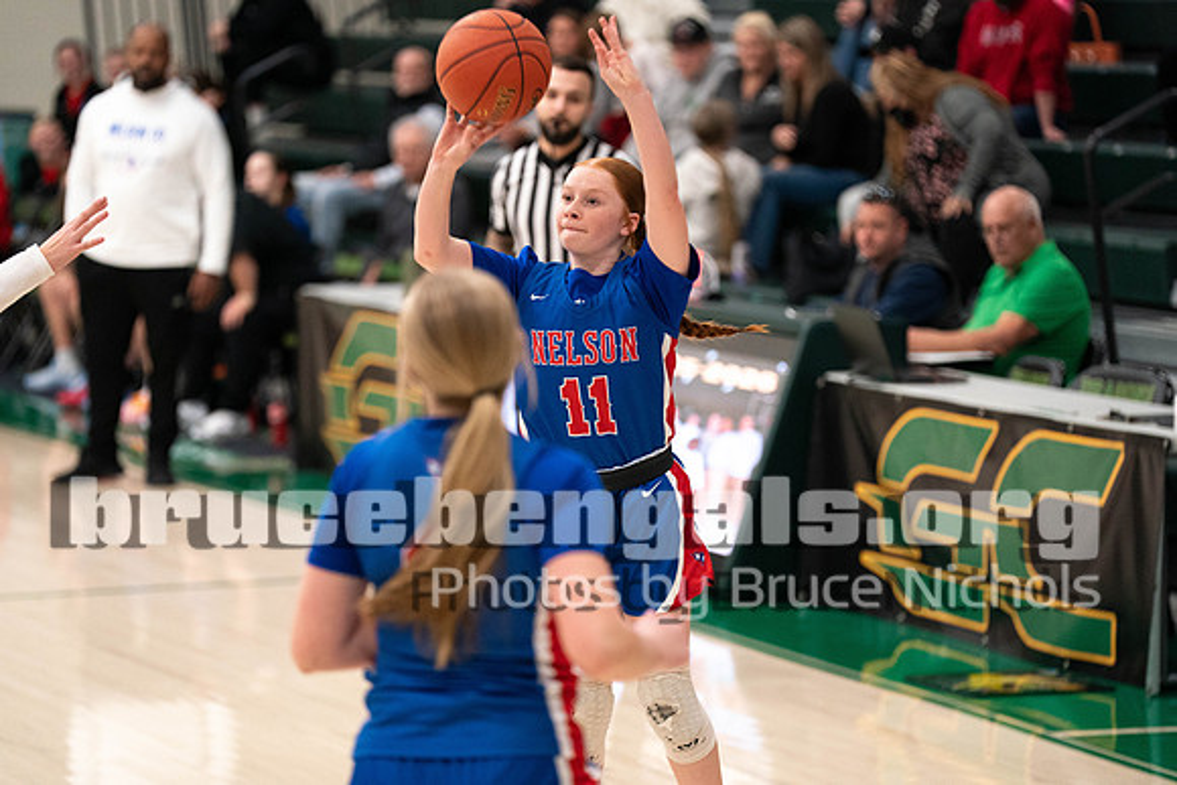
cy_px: 392
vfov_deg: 8.2
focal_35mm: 167
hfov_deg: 12.3
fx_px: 5461
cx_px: 588
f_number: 2.8
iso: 5000
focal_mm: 167
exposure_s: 1/1000
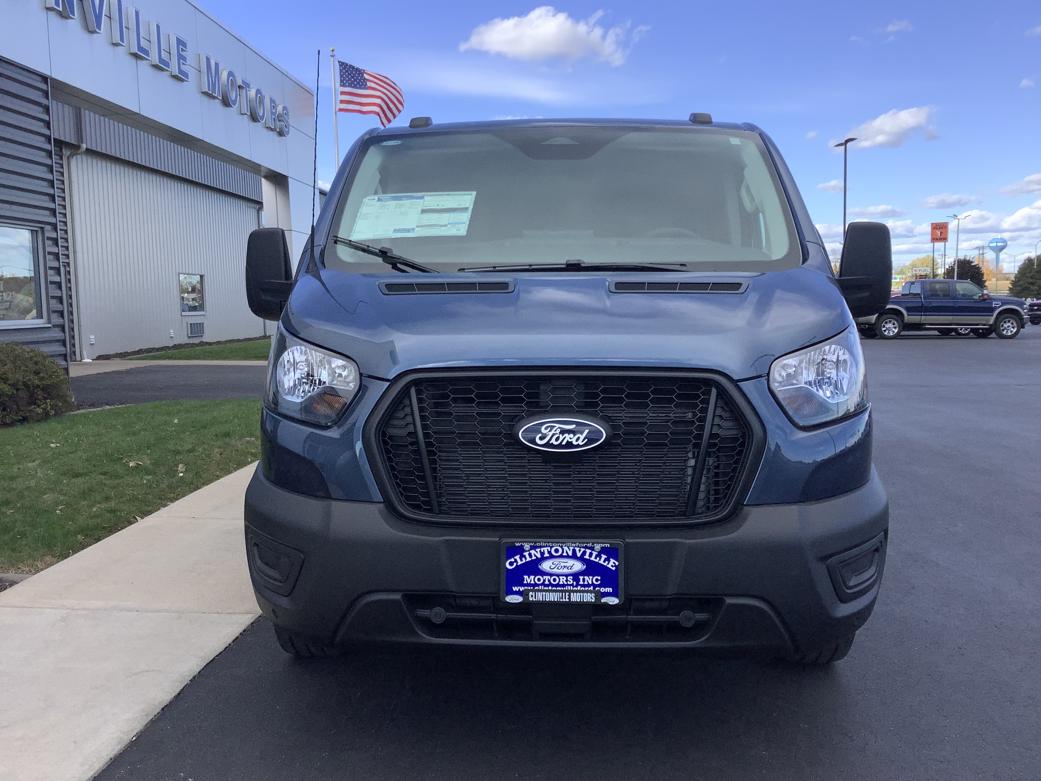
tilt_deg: -6.2
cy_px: 390
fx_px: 932
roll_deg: +1.1
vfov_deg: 45.4
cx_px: 520
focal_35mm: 31
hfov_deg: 58.4
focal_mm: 3.3
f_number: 2.4
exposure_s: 1/1274
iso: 25
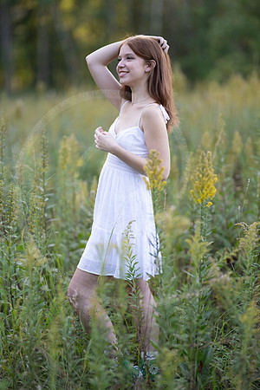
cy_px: 195
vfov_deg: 23.9
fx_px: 921
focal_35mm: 85
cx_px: 130
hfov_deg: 16.1
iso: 160
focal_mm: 85
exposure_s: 1/800
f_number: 1.2
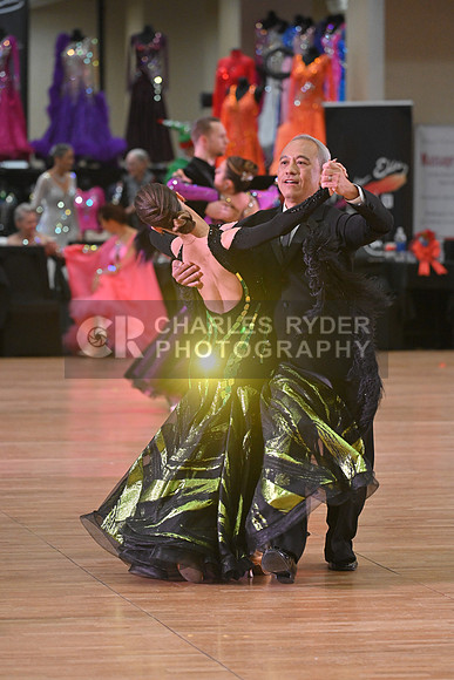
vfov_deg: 10.3
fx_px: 3781
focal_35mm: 200
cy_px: 340
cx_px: 227
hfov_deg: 6.9
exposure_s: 1/400
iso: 3200
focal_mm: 200
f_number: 5
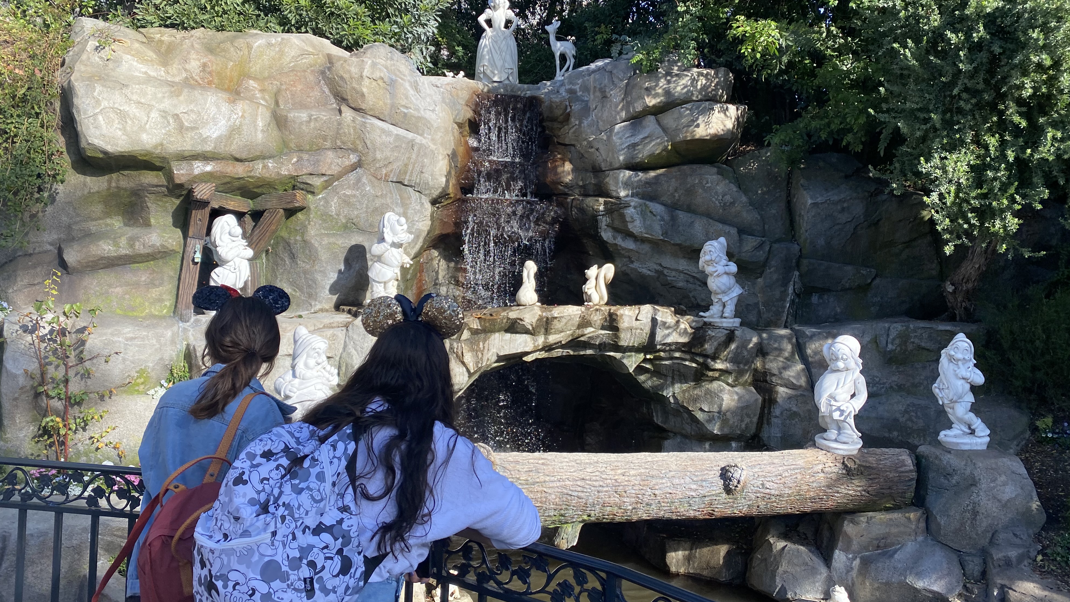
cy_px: 266
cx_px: 525
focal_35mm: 29
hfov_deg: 66.1
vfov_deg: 40.1
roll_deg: -1.9
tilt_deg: +3.1
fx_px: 823
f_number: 1.8
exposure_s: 1/858
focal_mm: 4.25
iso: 32
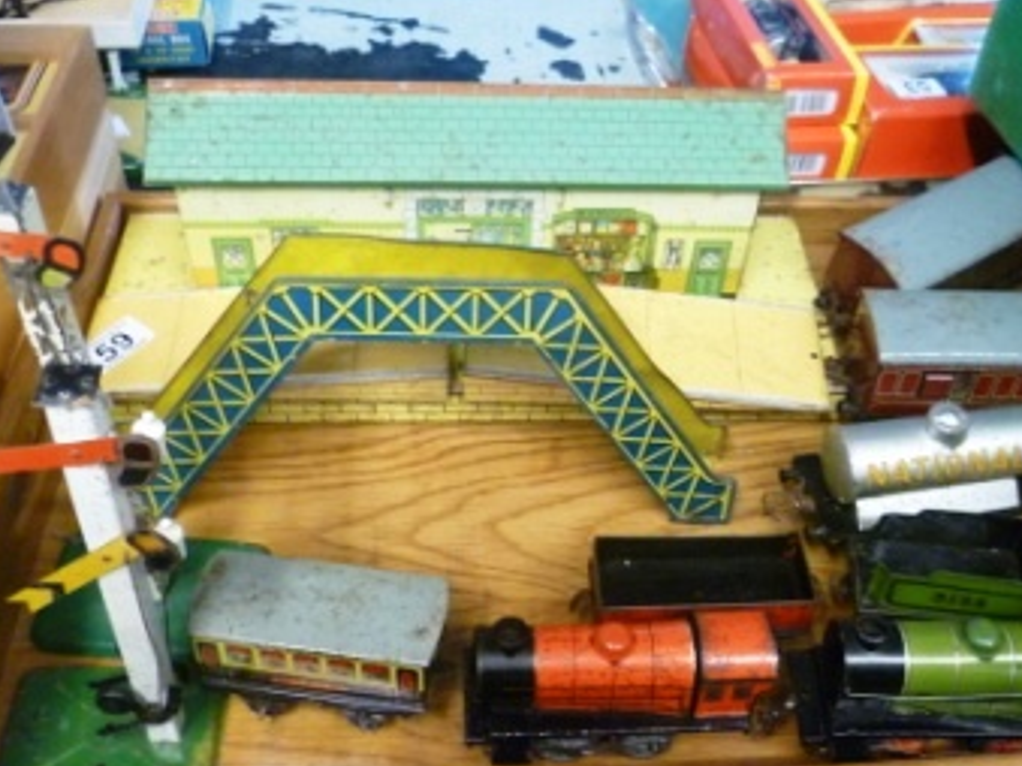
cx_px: 588
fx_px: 1092
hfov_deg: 50.0
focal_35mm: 37
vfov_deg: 38.6
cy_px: 377
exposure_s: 1/20
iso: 400
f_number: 2.8
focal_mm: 5
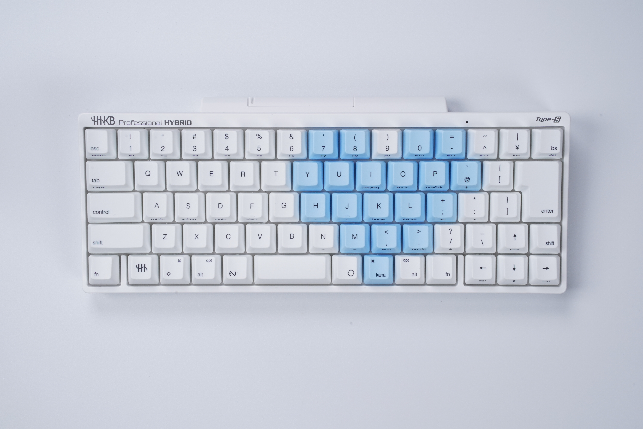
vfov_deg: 23.0
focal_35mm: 59
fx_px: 1054
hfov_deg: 33.9
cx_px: 322
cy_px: 214
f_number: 22
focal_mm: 59
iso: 800
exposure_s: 1/25
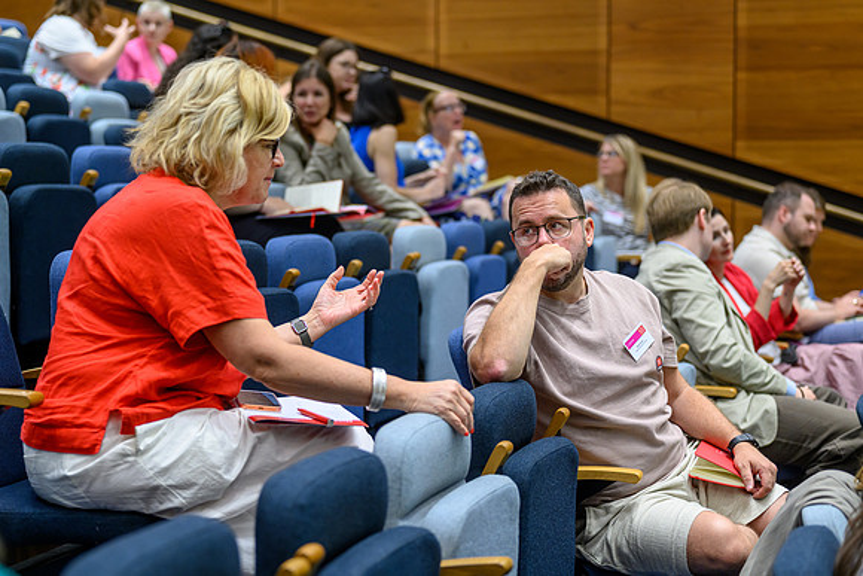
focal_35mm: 67
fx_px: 1615
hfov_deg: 29.9
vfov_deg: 20.2
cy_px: 288
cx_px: 432
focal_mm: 66
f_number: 2.4
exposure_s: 1/200
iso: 1100
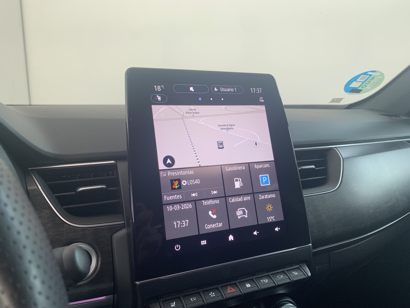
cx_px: 205
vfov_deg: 53.1
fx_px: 308
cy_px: 154
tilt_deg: -7.3
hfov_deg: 67.3
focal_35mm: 26
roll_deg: -0.4
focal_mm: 4.25
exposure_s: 1/121
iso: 64
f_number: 1.8
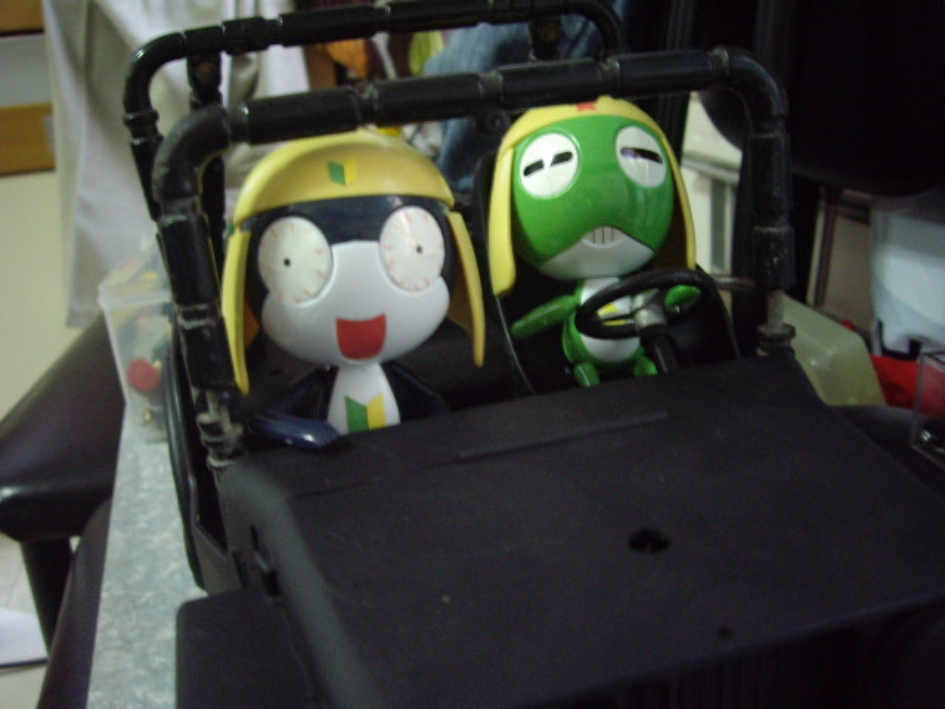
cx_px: 472
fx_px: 1037
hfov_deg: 49.0
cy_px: 354
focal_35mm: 38
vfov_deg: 37.7
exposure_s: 1/4
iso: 200
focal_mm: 6.2
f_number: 2.7
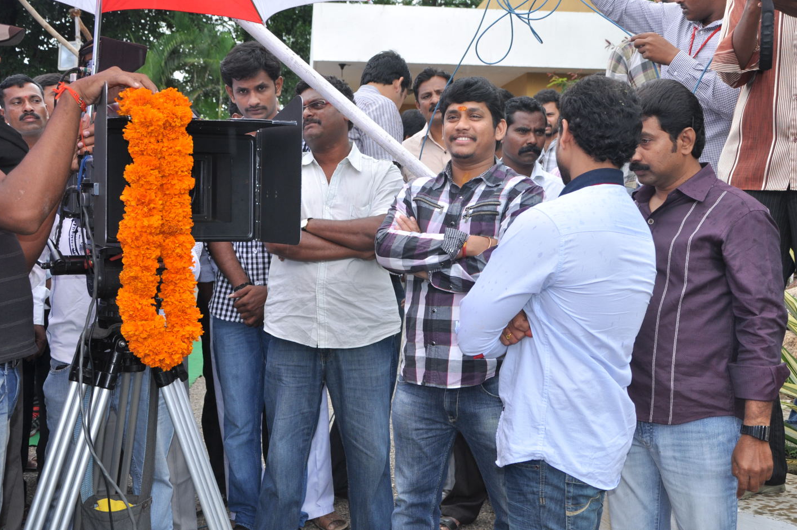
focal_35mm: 51
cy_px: 255
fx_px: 1128
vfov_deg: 26.4
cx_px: 410
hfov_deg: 38.9
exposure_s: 1/200
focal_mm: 30
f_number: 5.6
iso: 250
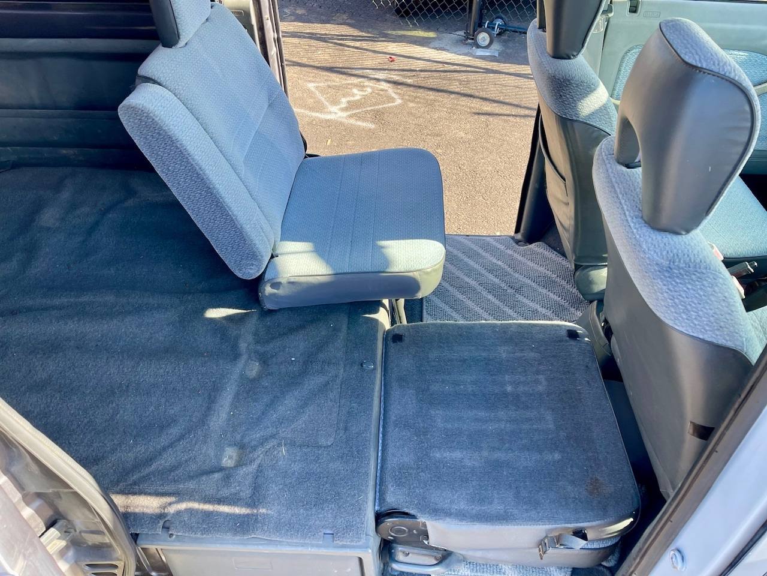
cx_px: 384
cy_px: 288
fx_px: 554
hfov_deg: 69.4
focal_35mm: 25
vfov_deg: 54.9
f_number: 1.6
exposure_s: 1/179
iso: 32
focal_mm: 5.1
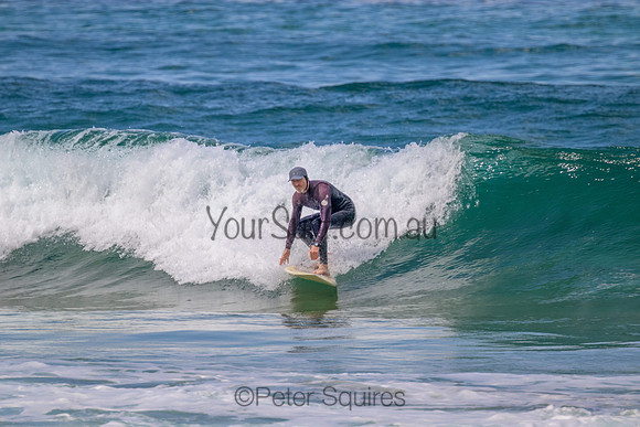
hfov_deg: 2.6
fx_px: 14225
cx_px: 320
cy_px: 214
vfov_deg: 1.7
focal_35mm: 800
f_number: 11
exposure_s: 1/2000
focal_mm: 800
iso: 1250
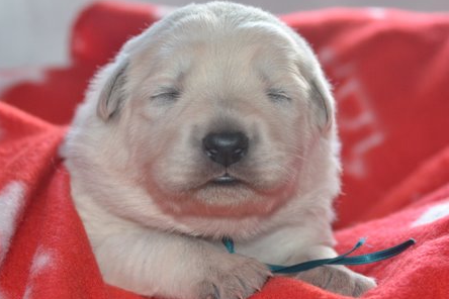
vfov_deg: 13.0
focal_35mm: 106
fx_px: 1316
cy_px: 157
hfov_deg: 19.4
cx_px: 222
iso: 1600
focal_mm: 65
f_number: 4.8
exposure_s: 1/60
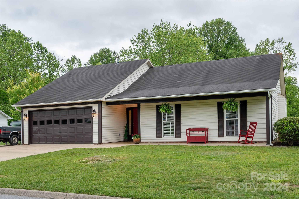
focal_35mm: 30
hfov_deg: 61.9
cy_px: 100
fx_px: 249
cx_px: 150
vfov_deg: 43.6
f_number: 7.1
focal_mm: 30
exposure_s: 1/250
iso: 320
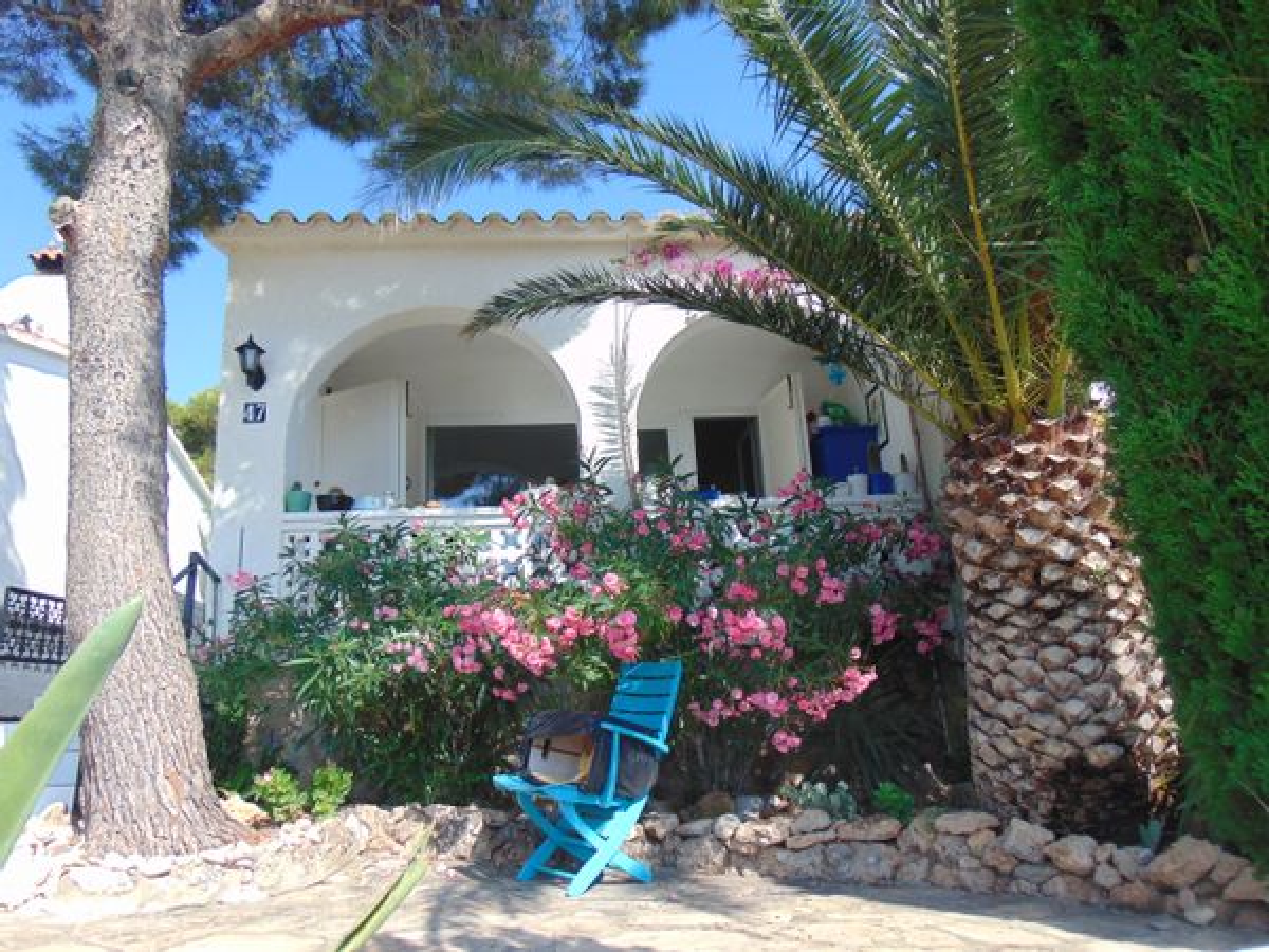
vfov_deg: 54.9
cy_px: 476
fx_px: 916
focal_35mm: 25
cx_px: 634
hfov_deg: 69.4
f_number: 3
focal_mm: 4.5
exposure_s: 1/500
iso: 80
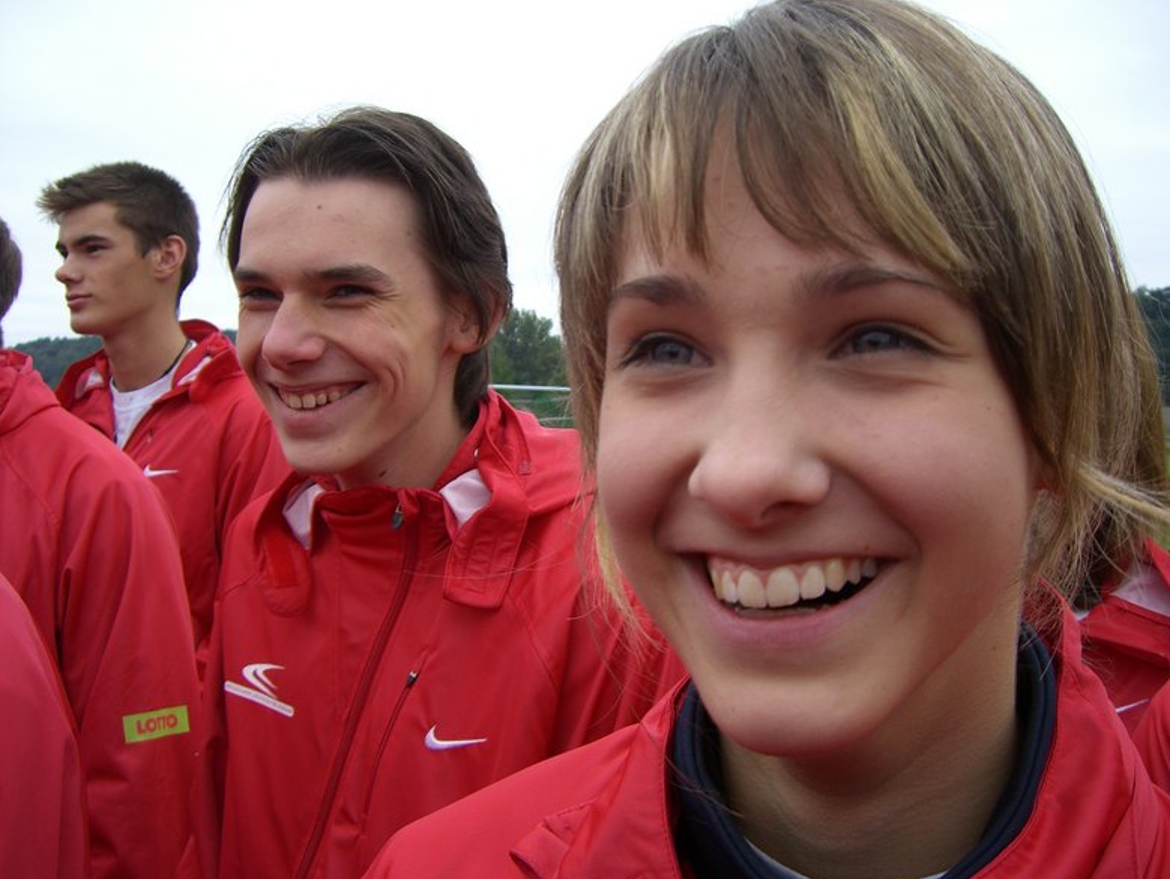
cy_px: 448
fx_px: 1319
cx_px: 599
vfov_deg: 36.8
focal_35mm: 39
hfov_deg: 47.8
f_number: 2.7
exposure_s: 1/200
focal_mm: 6.2
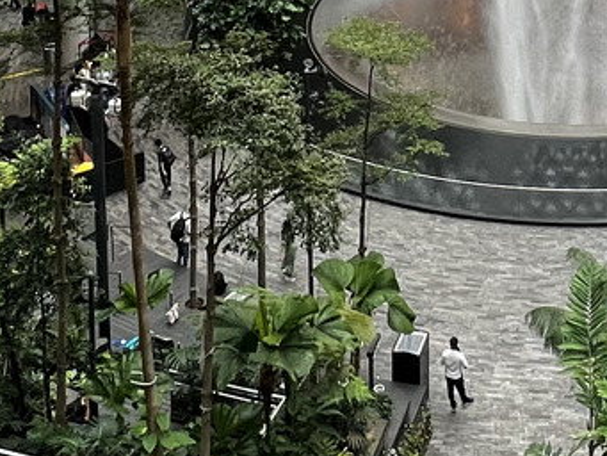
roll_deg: -0.5
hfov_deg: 30.2
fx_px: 1070
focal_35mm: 61
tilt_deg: -6.6
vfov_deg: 19.6
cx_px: 552
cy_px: -301
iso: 80
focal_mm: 1.57
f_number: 1.8
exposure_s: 1/99
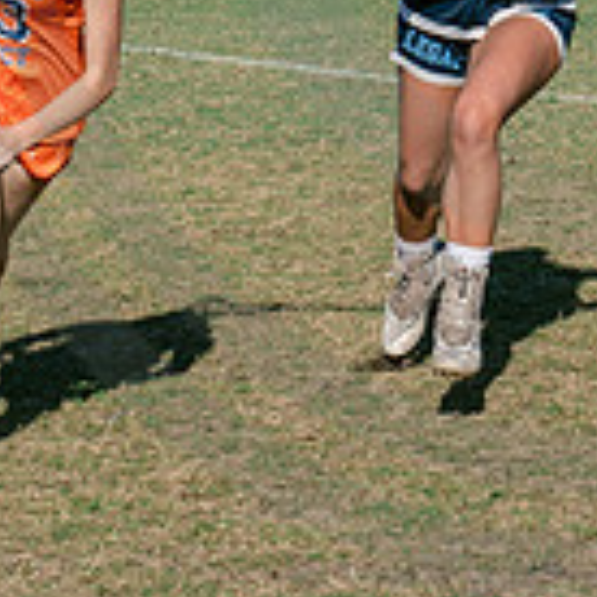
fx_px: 4898
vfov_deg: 6.9
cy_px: -167
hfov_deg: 6.9
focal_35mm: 251
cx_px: 640
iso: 250
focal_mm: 70
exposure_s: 1/2000
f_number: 5.6
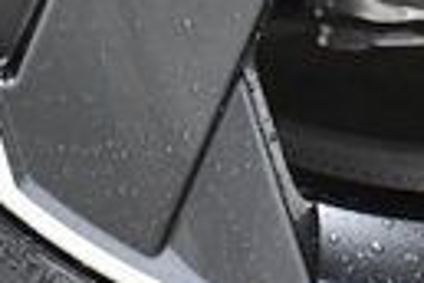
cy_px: -390
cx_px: 460
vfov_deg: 3.3
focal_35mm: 412
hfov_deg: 5.0
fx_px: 4852
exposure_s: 1/160
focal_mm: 35
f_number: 4.5
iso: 2500
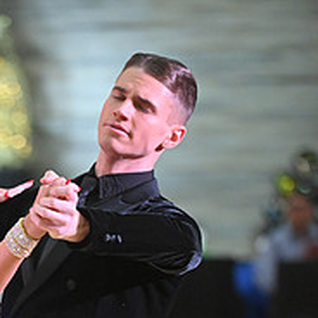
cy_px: 496
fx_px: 5155
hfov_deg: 3.5
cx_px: -11
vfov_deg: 3.5
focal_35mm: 496
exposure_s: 1/400
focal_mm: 185
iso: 3200
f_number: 5
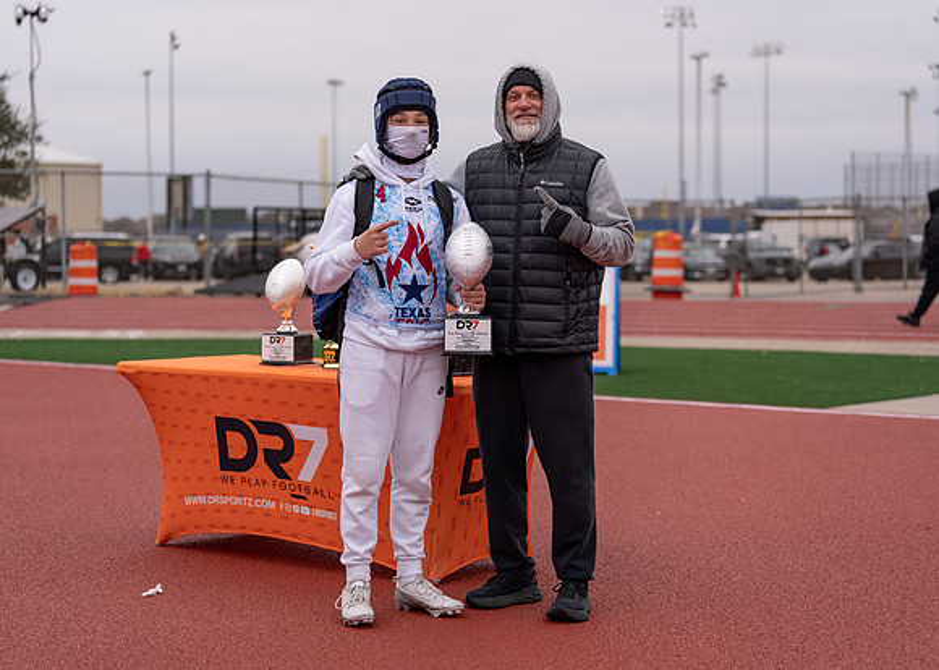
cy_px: 335
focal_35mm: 73
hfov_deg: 27.0
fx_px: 1956
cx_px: 470
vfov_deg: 19.4
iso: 100
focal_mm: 70
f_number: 2.8
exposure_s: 1/1250
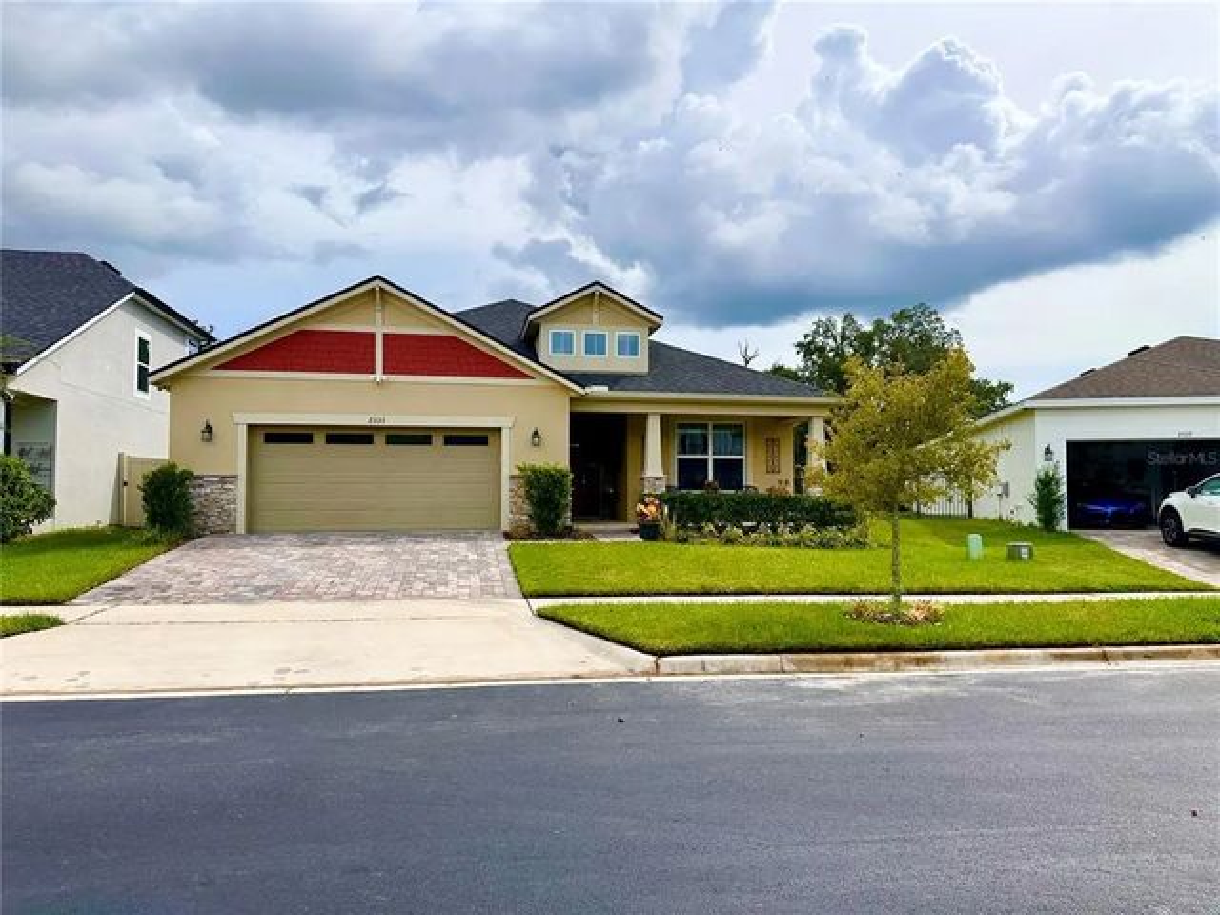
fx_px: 846
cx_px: 610
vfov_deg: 56.8
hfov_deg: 71.6
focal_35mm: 24
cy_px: 458
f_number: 1.78
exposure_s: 1/7042
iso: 80
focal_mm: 6.86
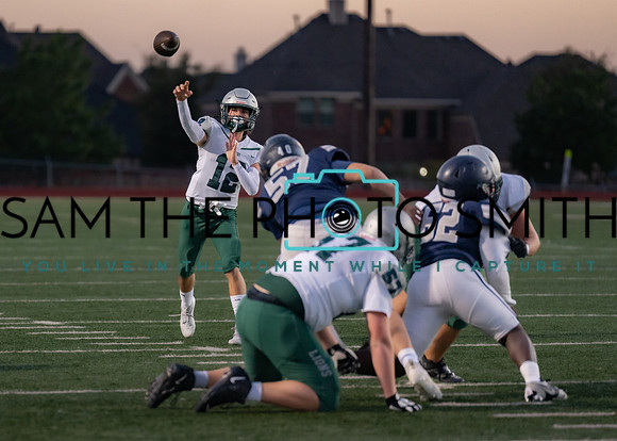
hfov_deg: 7.7
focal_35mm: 262
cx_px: 204
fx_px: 4597
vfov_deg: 5.5
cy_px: 241
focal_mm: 200
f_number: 2.8
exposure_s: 1/1250
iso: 2000
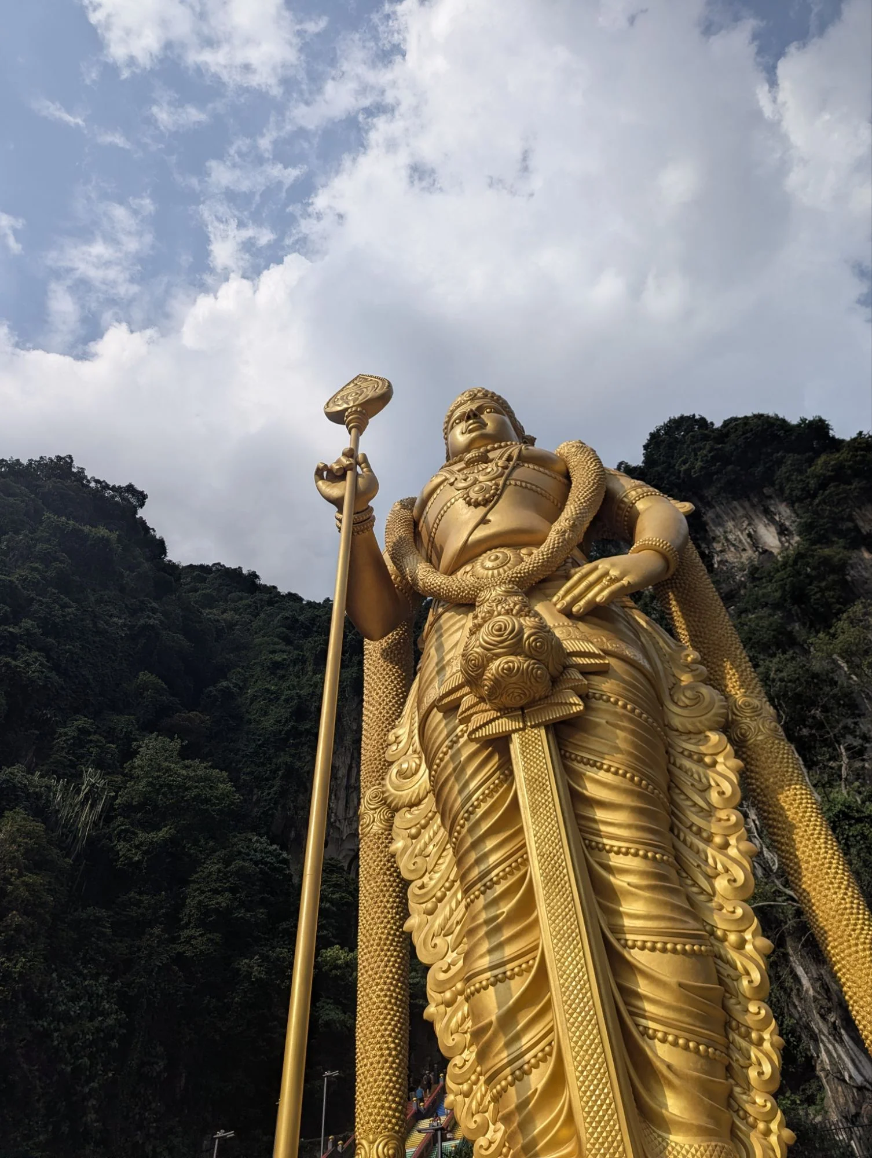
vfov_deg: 71.5
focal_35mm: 24
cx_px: 436
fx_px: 804
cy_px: 579
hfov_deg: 56.9
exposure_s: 1/3534
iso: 49
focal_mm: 6.81
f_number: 1.85
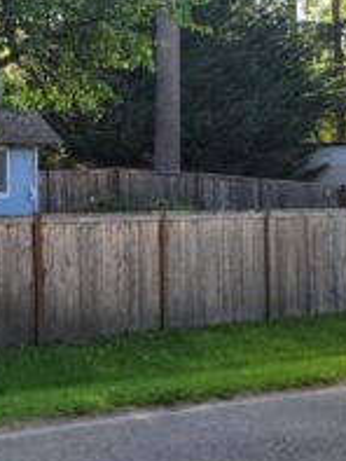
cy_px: 165
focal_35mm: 65
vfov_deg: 29.7
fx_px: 865
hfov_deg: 21.4
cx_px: -35
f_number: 1.8
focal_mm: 6.7
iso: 16
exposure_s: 1/161
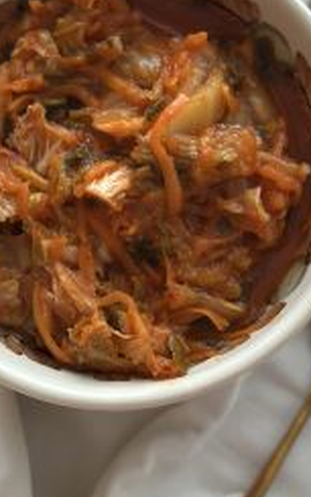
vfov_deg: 24.9
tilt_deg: -82.7
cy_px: 219
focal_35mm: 83
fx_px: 1126
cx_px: 187
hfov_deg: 15.7
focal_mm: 6.86
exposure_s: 1/193
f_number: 1.78
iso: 80
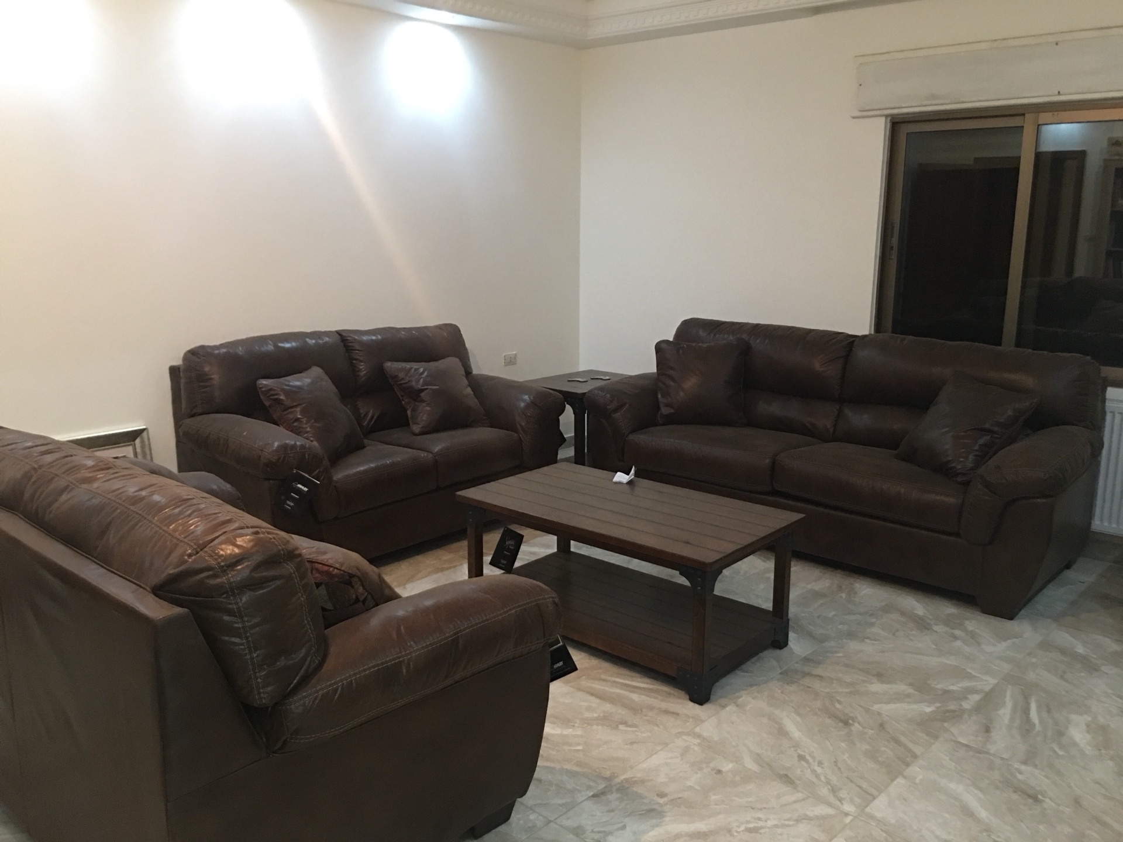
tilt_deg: -10.8
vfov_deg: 48.2
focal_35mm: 29
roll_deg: -0.9
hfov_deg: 61.7
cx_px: 562
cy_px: 421
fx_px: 941
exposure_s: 1/8
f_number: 2.2
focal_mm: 4.15
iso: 160
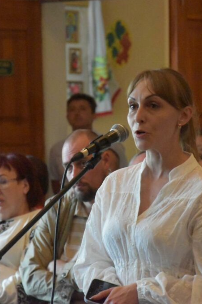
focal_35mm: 238
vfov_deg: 8.7
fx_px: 2001
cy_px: 151
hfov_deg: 5.8
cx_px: 119
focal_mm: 105
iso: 11400
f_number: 5.6
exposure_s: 1/250
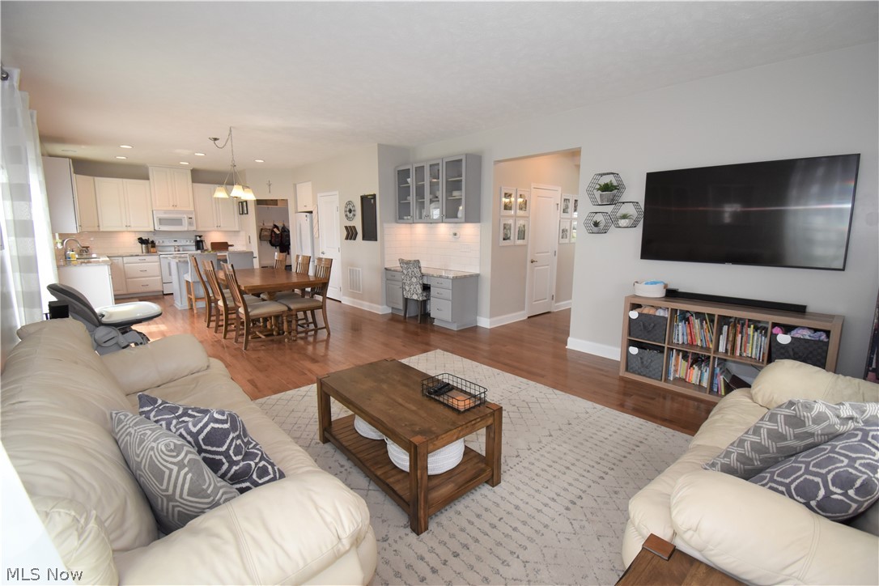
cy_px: 293
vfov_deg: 77.3
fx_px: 366
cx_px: 440
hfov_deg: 100.4
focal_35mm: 15
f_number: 4.5
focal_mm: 10
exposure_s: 1/125
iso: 800
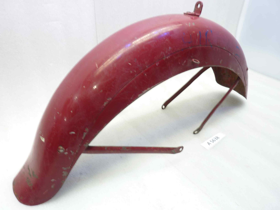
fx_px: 210
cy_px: 108
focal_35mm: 26
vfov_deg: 53.0
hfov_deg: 67.3
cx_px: 143
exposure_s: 1/8
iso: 80
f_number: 3.3
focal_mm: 4.1
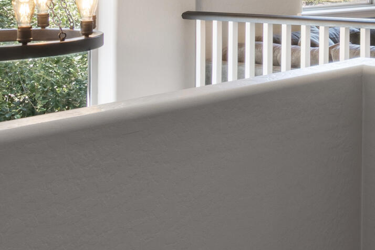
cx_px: 599
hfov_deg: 23.6
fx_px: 656
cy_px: -18
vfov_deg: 20.6
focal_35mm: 63
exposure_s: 1
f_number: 10
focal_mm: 10
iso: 200
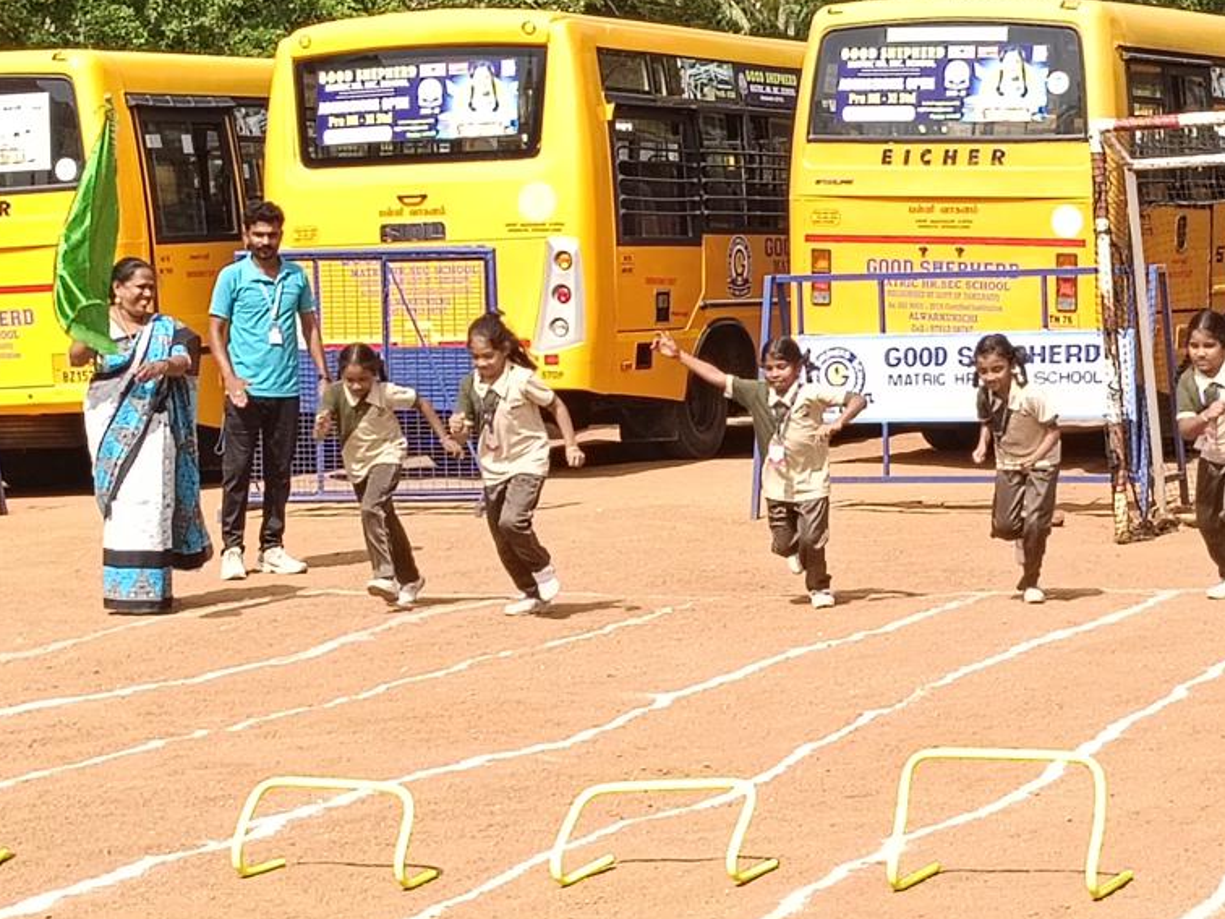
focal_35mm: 107
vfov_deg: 13.8
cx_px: 752
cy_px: 418
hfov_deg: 18.4
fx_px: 3787
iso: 64
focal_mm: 3.98
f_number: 1.8
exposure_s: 1/499
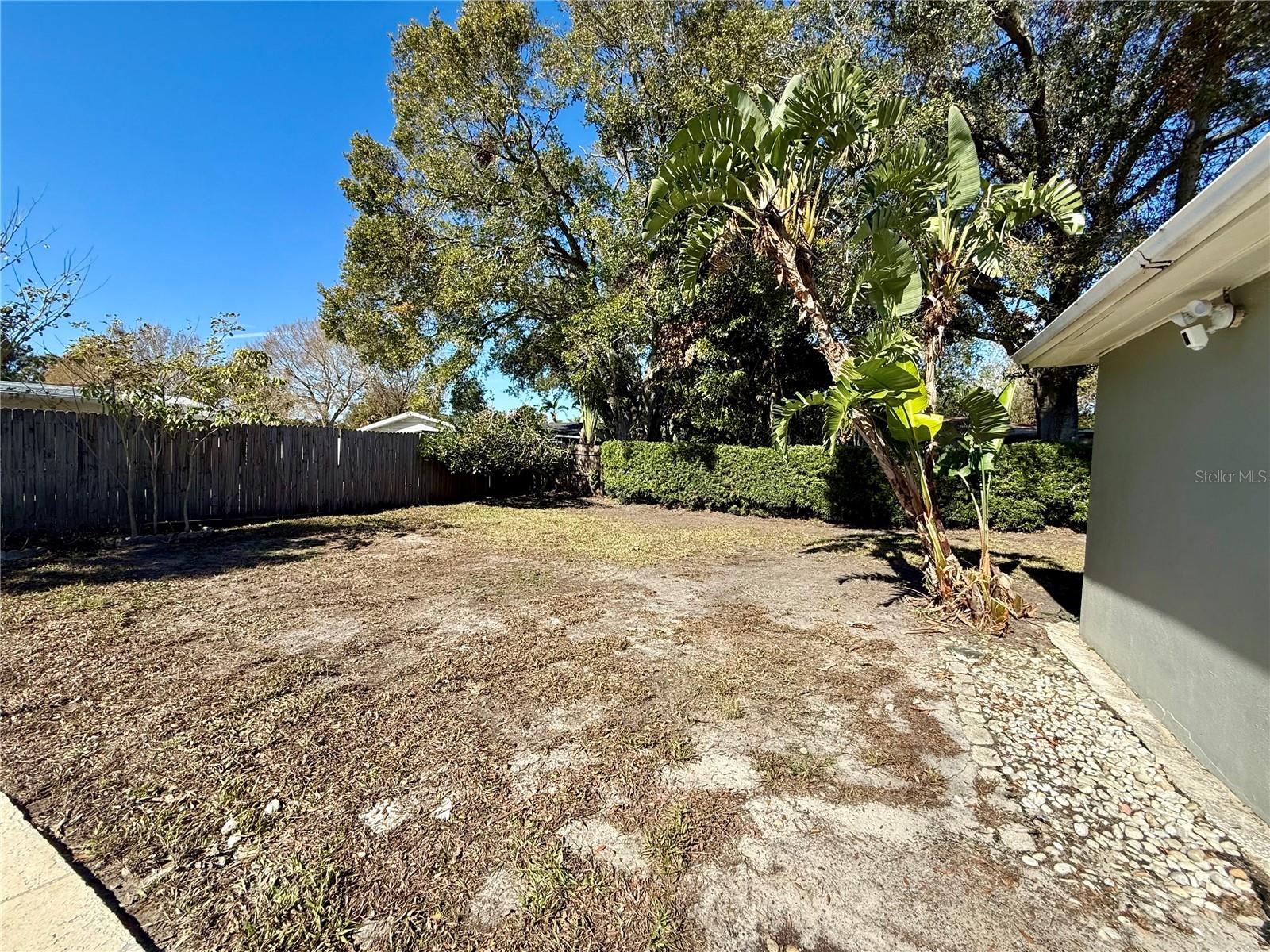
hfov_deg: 102.1
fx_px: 514
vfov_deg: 85.7
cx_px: 635
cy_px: 476
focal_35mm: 14
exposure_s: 1/1087
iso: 50
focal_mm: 2.22
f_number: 2.2
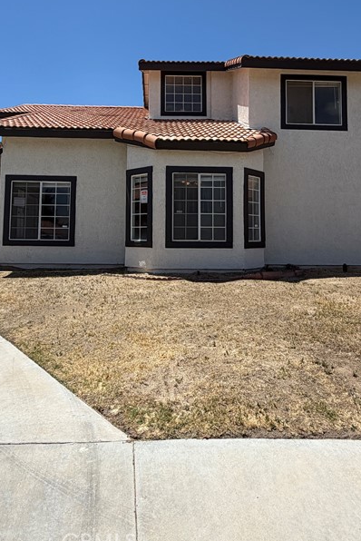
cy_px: 206
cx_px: 174
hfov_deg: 51.3
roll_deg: +0.7
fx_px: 376
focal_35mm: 25
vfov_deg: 70.4
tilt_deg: +4.9
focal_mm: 2.22
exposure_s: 1/1033
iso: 20
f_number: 2.2
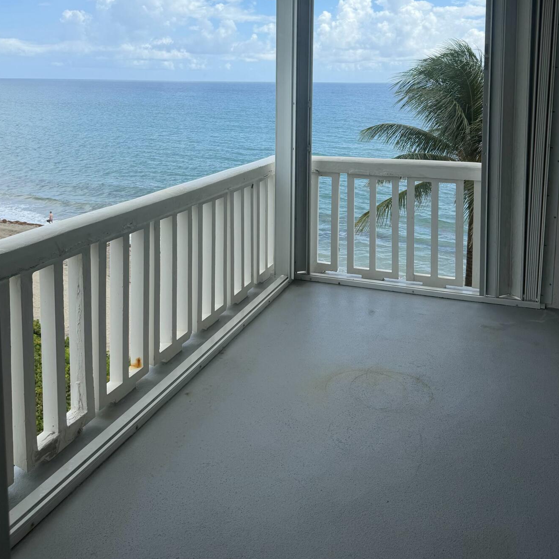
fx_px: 585
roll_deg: +0.0
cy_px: 143
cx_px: 280
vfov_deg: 49.2
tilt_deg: -6.9
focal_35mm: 32
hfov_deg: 51.1
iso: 80
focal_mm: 6.76
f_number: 1.78
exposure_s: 1/2370
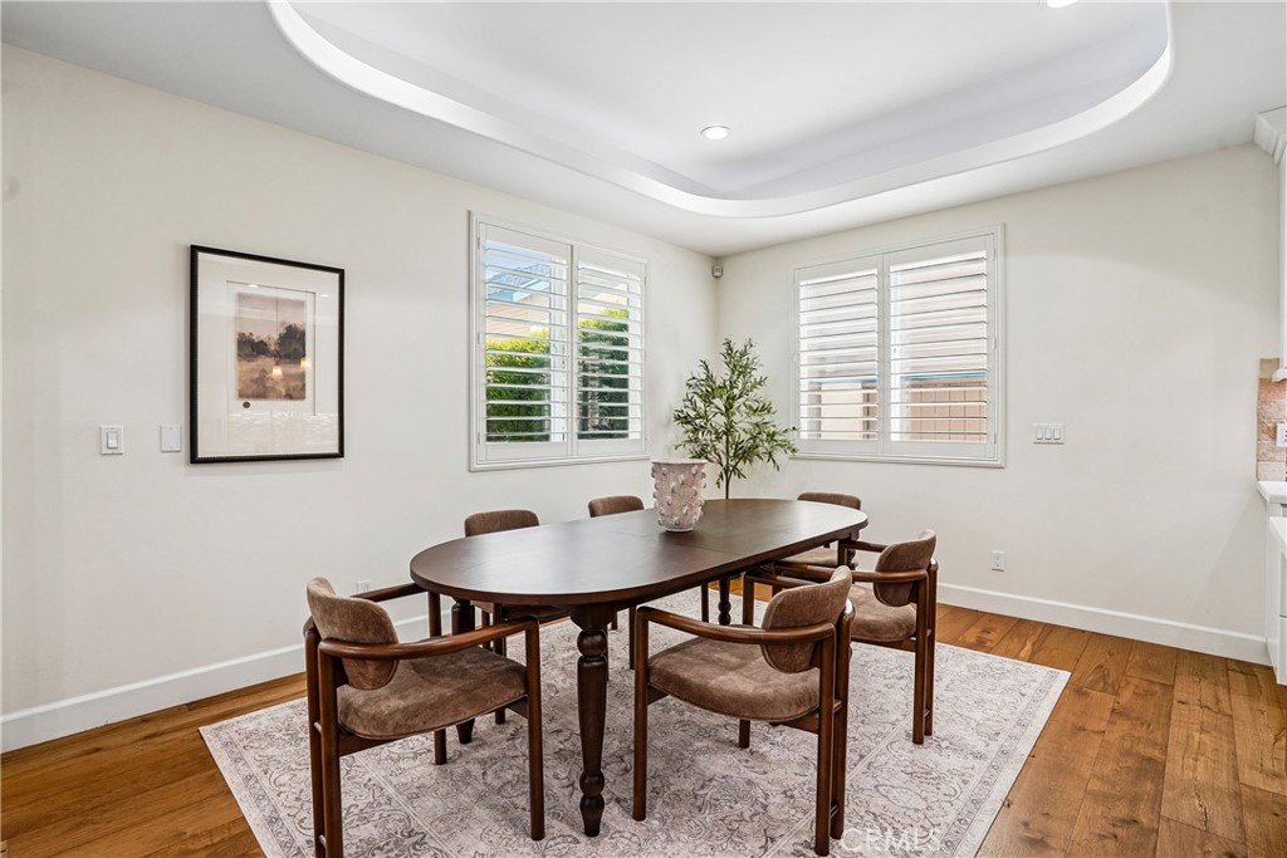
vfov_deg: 73.8
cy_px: 429
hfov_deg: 96.7
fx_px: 572
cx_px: 644
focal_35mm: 16
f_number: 8
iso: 400
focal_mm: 16
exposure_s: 1/20
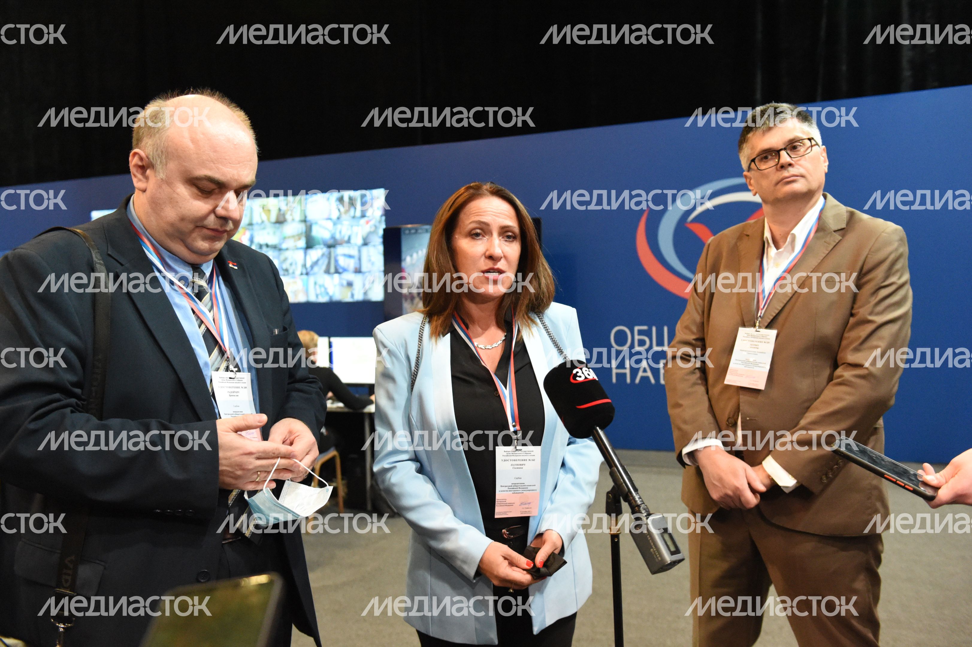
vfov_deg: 41.1
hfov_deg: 58.7
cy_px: 324
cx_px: 486
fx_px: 864
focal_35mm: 32
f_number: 4.5
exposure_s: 1/640
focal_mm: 32
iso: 12800
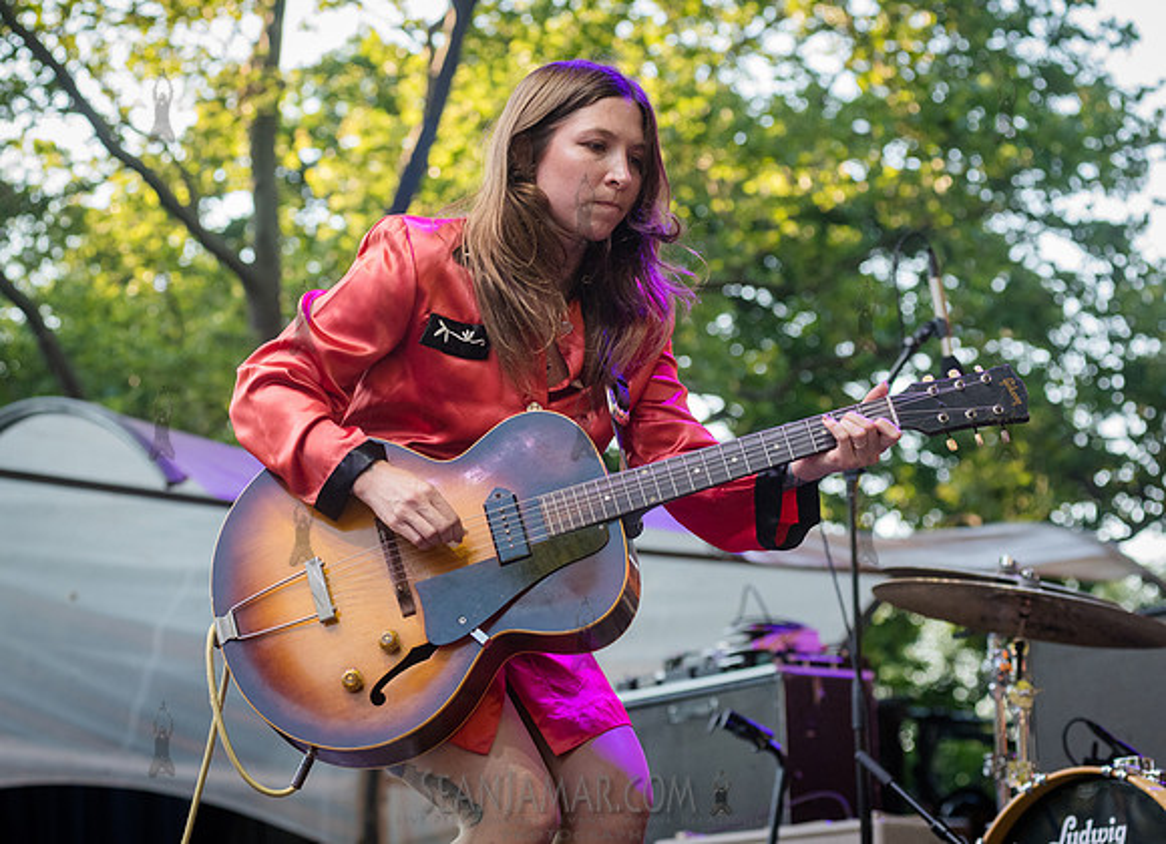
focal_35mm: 88
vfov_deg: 16.4
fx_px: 2931
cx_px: 510
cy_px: 420
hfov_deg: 22.5
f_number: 4.5
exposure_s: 1/1000
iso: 2000
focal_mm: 80
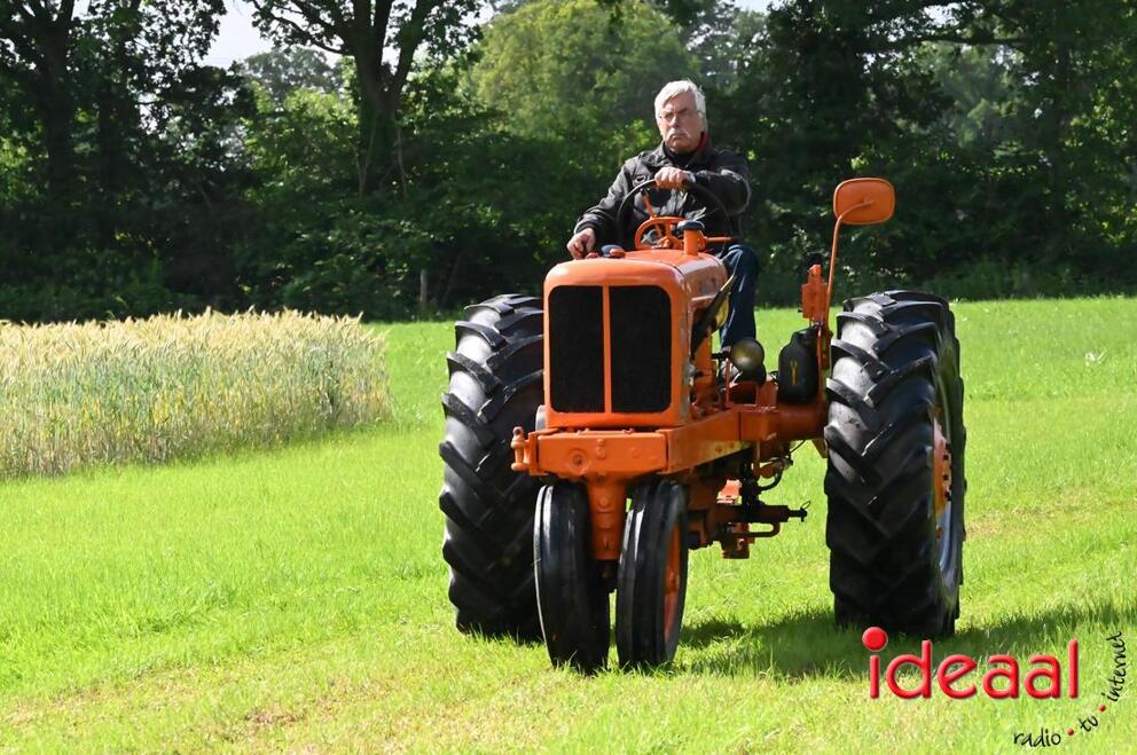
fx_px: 6940
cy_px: 378
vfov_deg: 6.2
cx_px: 568
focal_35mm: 220
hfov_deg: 9.4
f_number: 18
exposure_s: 1/8000
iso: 32000
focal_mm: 220
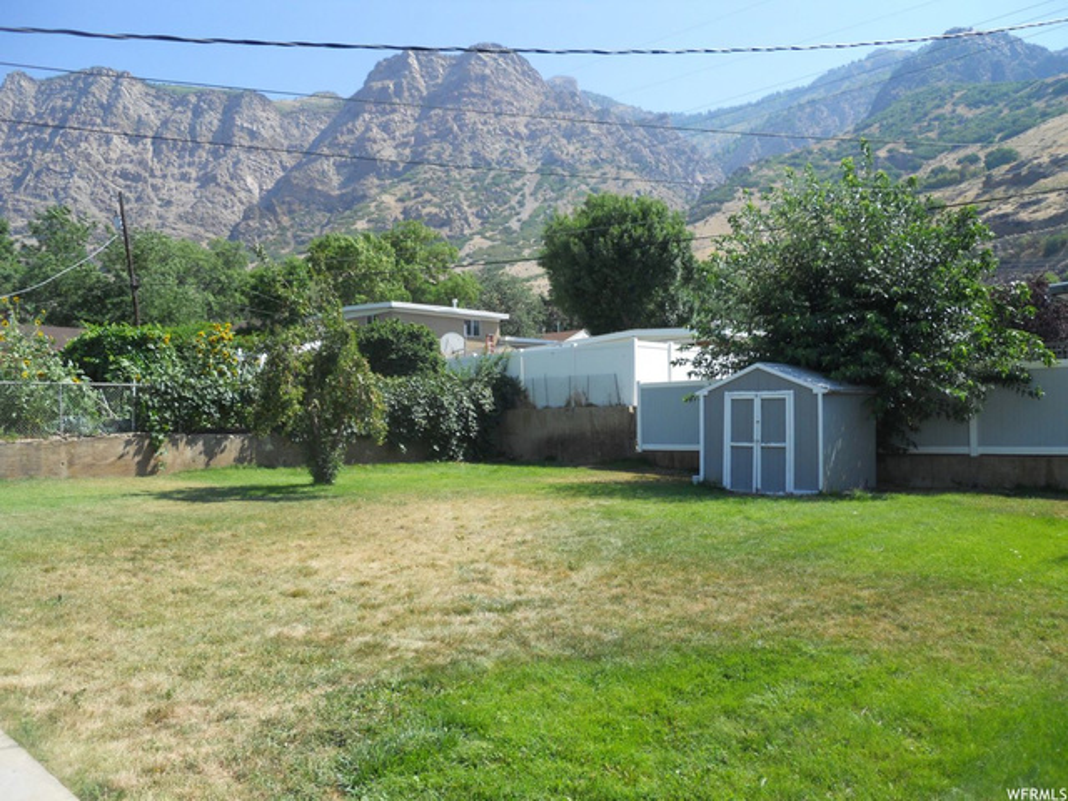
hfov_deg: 63.4
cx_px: 534
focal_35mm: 28
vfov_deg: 49.7
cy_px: 400
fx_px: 864
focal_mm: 5
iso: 80
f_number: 2.7
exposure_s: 1/640
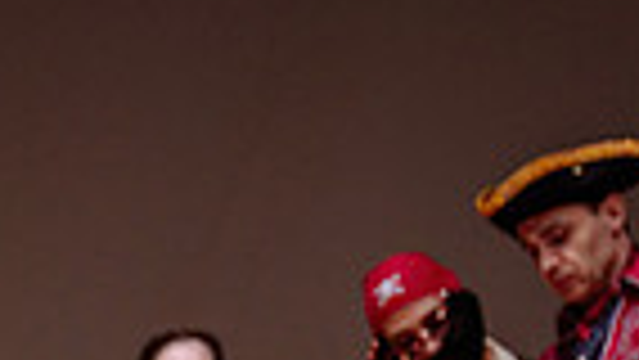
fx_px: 3746
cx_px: -542
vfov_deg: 5.3
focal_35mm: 221
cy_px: 878
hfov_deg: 9.3
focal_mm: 46
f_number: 2.8
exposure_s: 1/320
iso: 1600
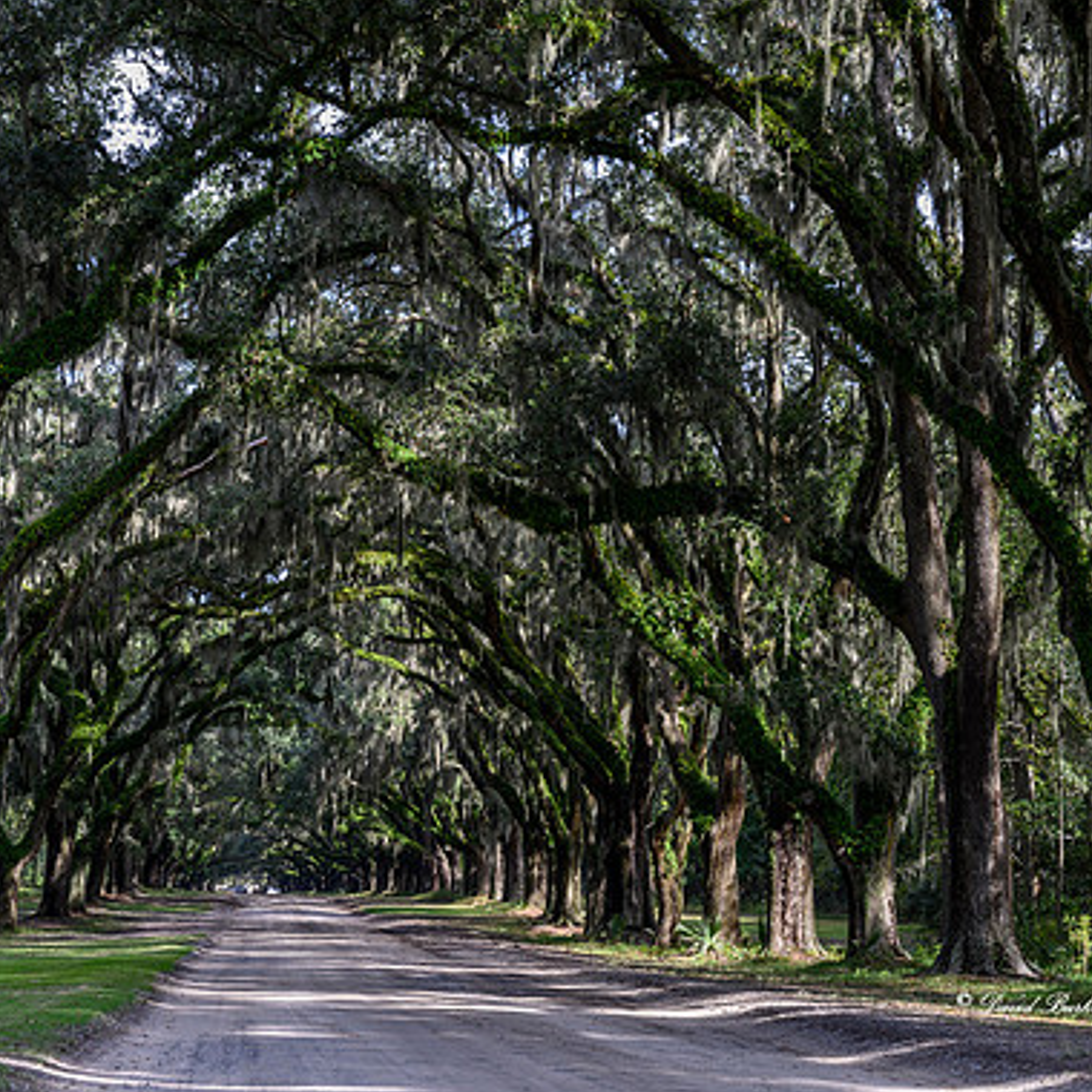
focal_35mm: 83
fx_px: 2962
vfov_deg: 20.9
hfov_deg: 20.8
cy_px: 549
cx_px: 388
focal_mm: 64
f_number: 8
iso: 100
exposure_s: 1/20
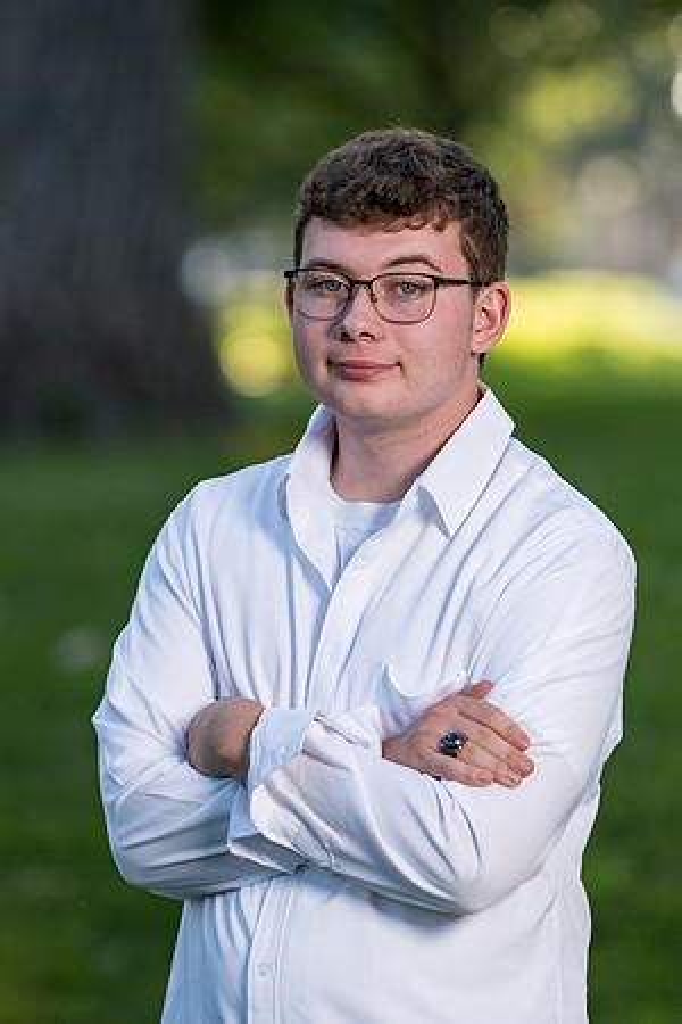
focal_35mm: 200
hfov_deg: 6.9
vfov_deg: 10.3
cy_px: 512
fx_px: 5683
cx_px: 341
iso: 100
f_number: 4
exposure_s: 1/200
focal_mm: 200
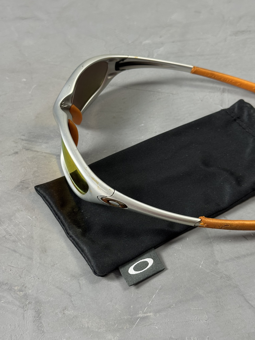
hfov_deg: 30.3
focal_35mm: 48
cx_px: 128
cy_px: 170
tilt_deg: -47.8
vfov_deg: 39.7
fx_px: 471
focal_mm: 6.76
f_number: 1.78
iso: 250
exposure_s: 1/60
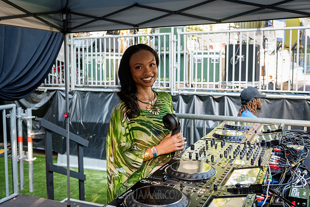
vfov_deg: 34.9
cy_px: 95
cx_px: 160
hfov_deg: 50.4
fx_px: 329
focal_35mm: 38
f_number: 4
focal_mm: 35
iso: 1600
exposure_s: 1/250
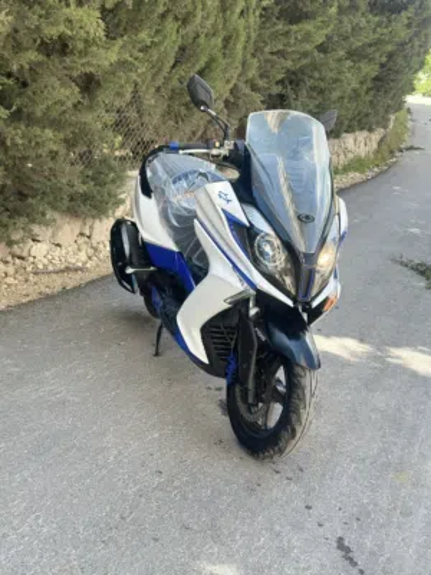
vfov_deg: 39.7
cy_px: 288
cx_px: 216
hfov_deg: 30.3
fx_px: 797
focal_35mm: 48
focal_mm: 6.86
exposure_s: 1/1242
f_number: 1.78
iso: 80
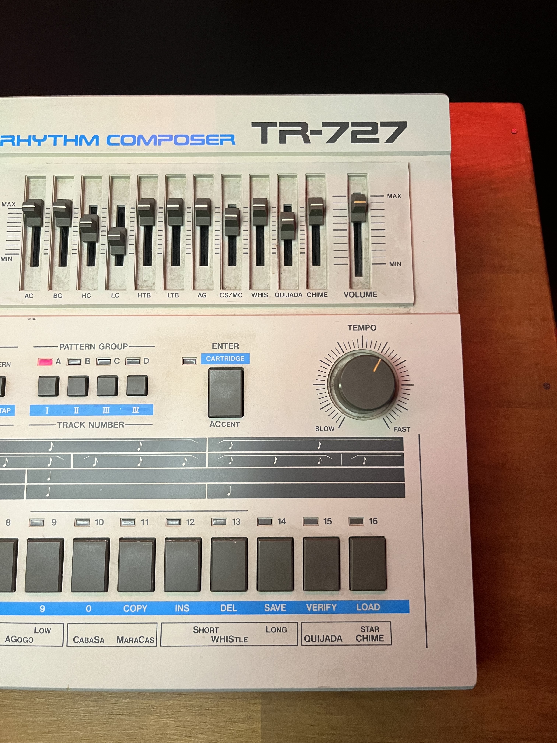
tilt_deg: -74.6
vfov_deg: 67.3
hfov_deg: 53.1
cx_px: 278
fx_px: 558
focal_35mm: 26
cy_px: 372
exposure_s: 1/50
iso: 400
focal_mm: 5.1
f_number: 1.6
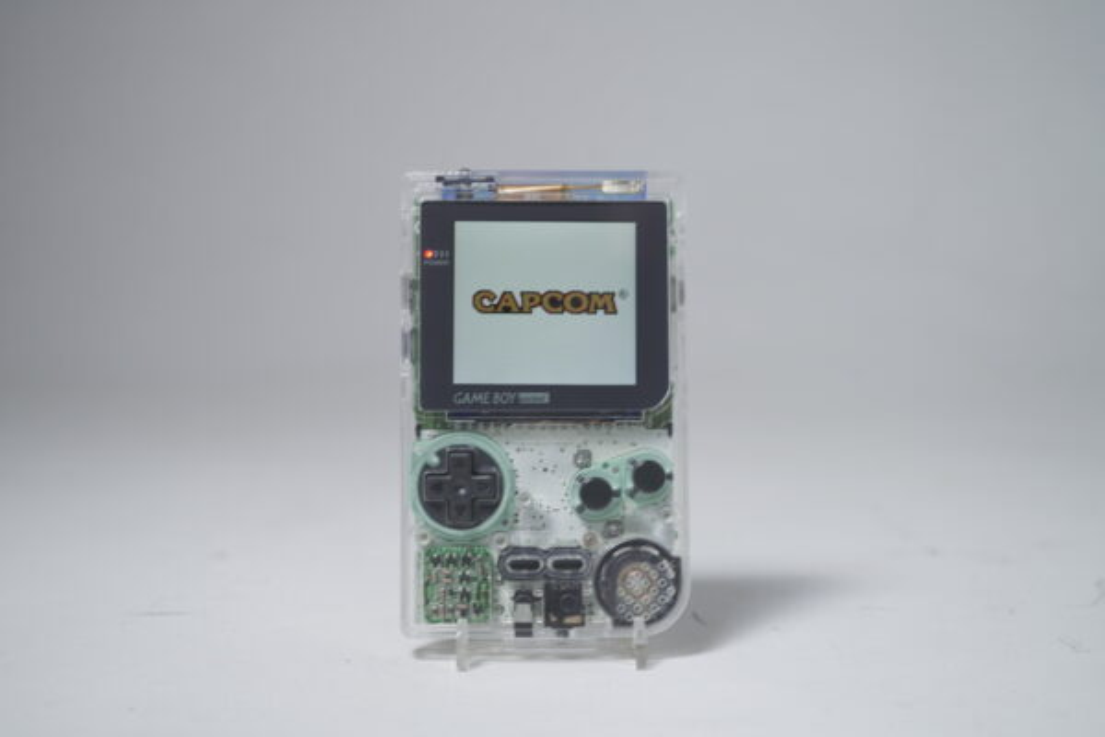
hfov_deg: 38.9
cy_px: 368
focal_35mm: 51
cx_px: 552
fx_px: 1565
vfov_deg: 26.5
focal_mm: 51
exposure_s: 1/4
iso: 125
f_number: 5.6
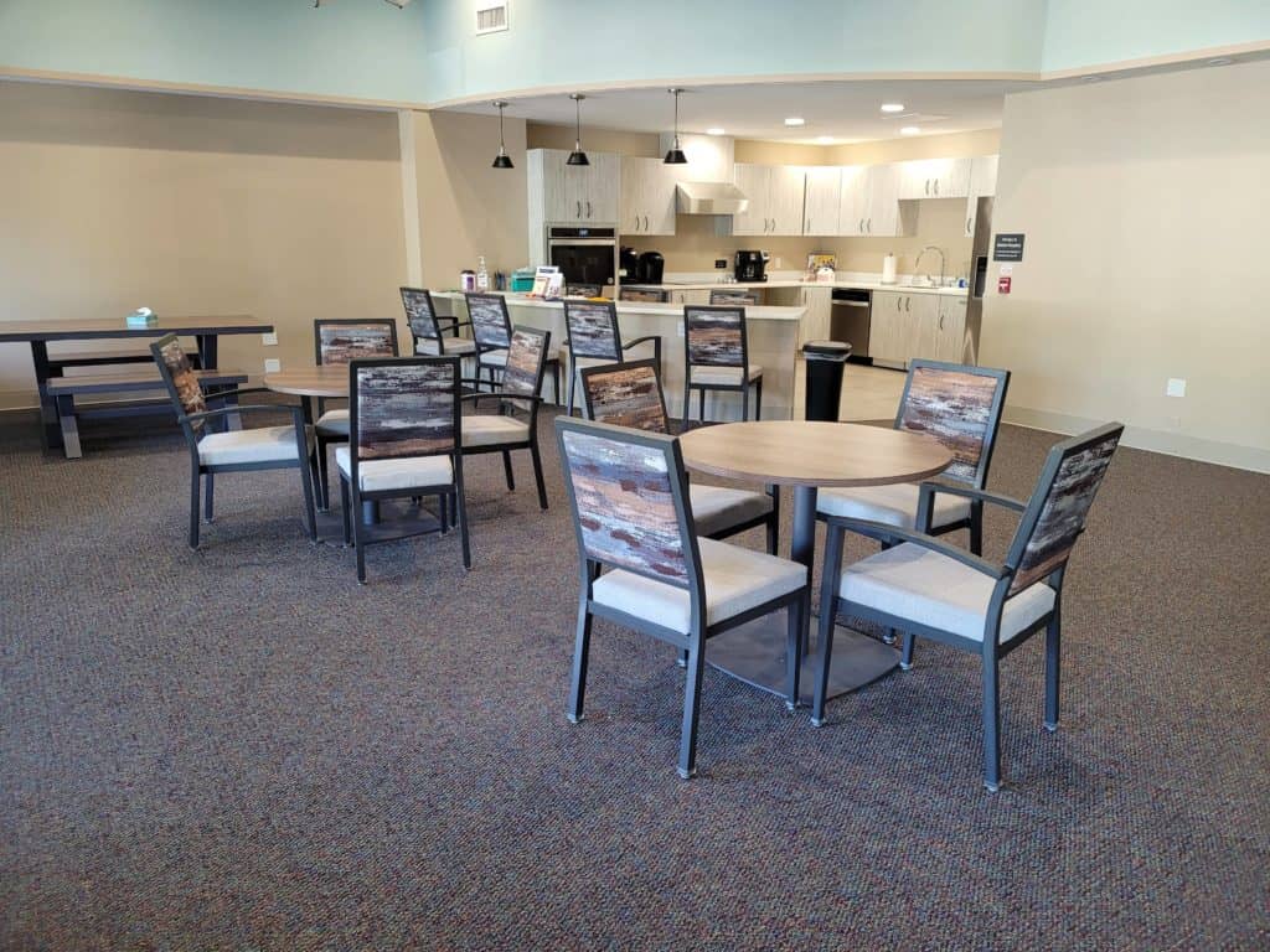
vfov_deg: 53.1
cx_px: 635
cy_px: 476
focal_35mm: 26
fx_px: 954
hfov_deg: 67.3
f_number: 1.8
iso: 160
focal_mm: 5.4
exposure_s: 1/39
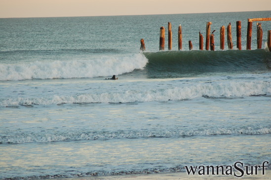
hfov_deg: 7.6
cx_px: 136
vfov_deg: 5.1
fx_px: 2031
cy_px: 90
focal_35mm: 270
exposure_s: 1/500
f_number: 4.8
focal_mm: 180
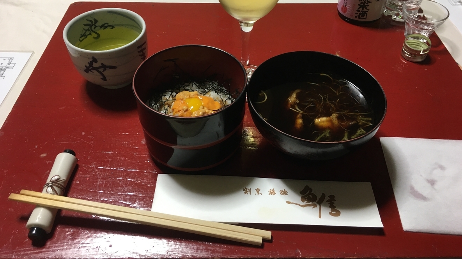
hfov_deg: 61.0
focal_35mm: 32
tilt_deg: -41.8
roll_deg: -1.1
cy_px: 89
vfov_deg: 36.3
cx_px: 230
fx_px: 392
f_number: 2.2
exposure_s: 1/30
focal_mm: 4.15
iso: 64
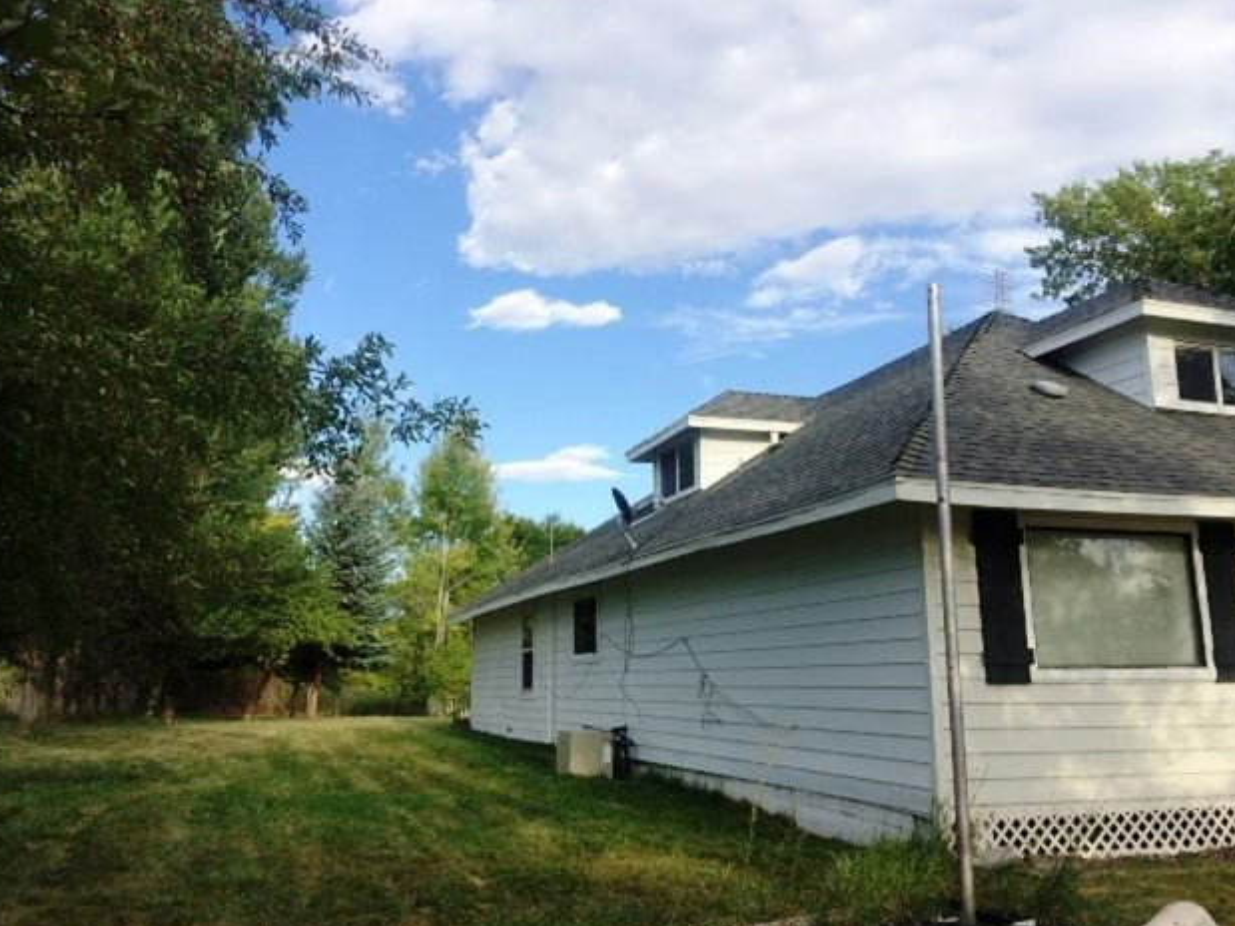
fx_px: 1070
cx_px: 609
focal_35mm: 30
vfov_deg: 46.8
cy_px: 475
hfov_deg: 60.0
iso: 32
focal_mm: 4.15
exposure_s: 1/1080
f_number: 2.2
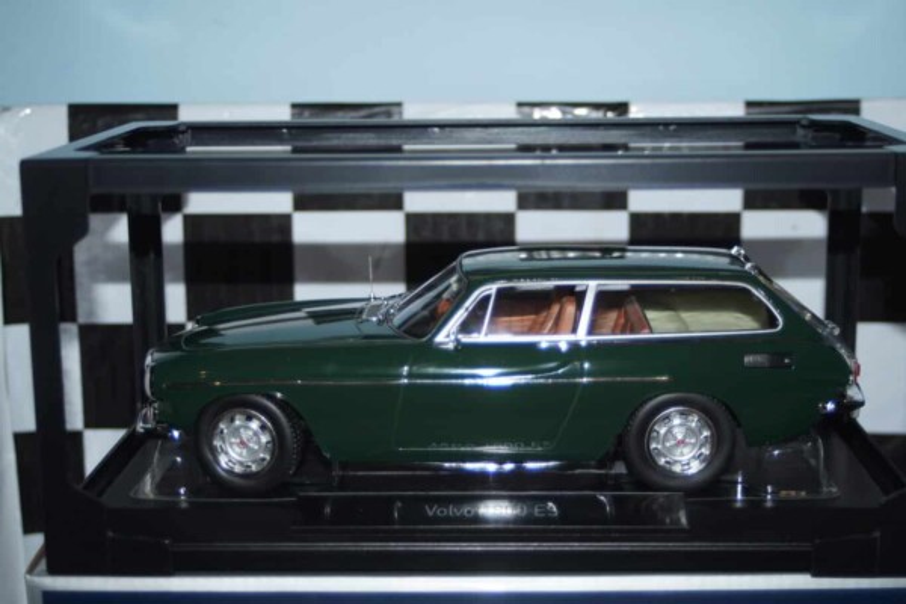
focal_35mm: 52
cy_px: 302
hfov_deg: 37.9
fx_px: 1321
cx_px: 453
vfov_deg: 25.8
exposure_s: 1/125
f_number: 4
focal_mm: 35
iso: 125
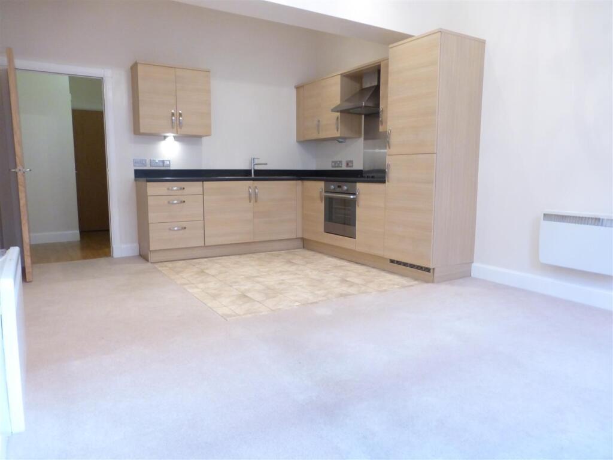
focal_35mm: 24
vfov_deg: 56.8
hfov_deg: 71.6
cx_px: 306
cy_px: 230
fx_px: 425
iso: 400
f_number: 3.3
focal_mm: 4.3
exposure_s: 1/20
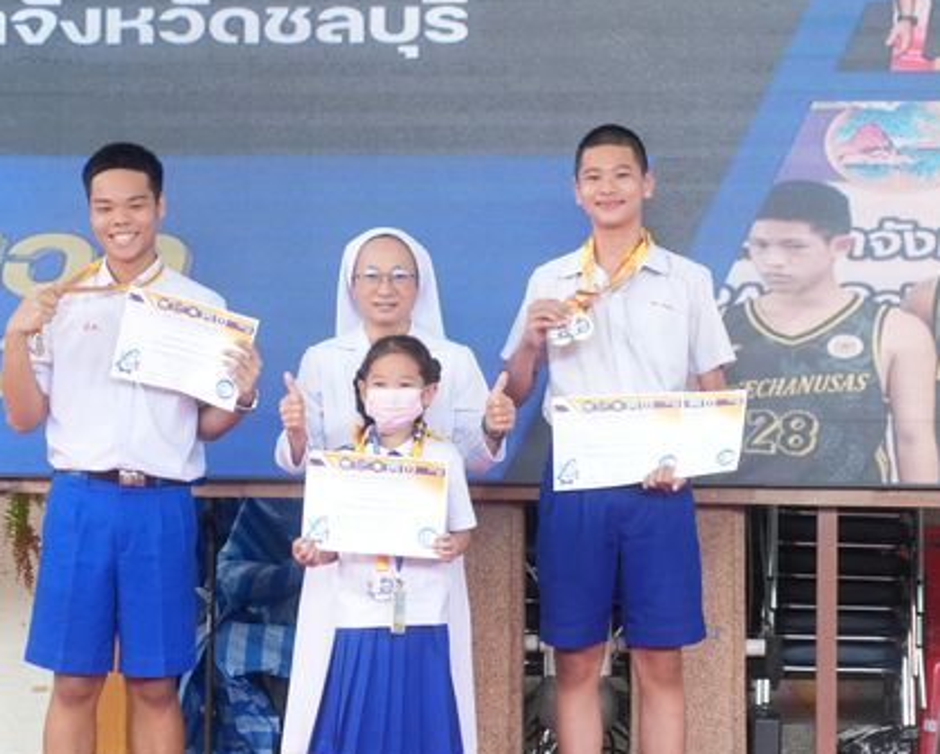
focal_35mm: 101
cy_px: 353
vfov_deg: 15.3
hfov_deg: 18.9
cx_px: 351
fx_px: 2812
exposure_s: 1/100
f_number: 5.6
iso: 1600
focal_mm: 50
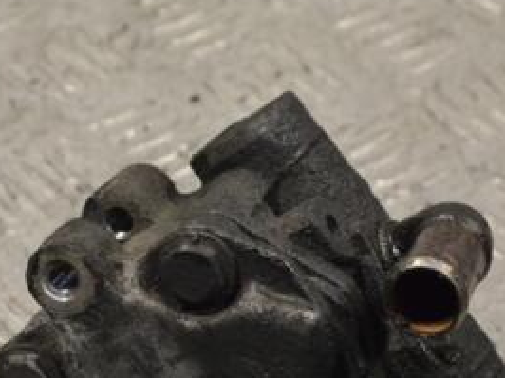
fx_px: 2610
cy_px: 291
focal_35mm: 179
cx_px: 245
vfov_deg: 8.3
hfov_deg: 11.1
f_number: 9
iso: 3200
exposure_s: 1/320
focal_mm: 55
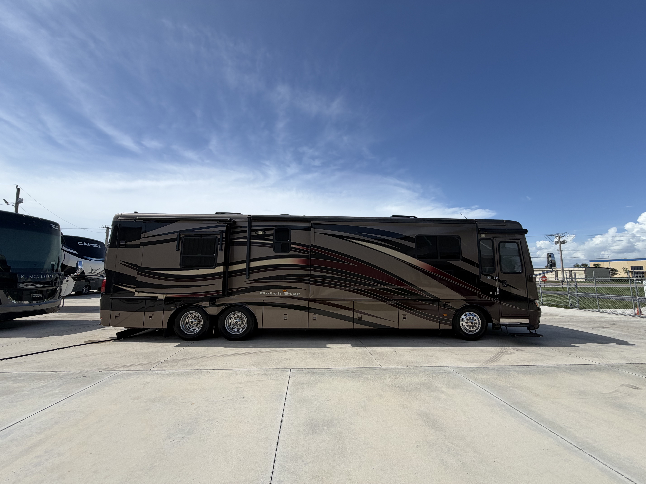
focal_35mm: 14
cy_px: 242
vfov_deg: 85.7
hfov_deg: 102.1
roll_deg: -0.4
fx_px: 261
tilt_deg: +6.7
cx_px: 323
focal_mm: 2.22
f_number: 2.2
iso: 20
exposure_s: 1/1145
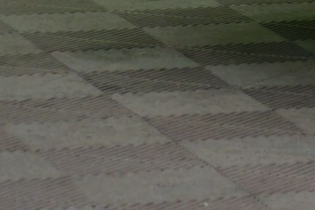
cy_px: -518
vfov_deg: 3.3
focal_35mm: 402
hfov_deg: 4.8
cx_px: 1141
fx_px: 3518
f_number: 5
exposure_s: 1/6
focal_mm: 51
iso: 400
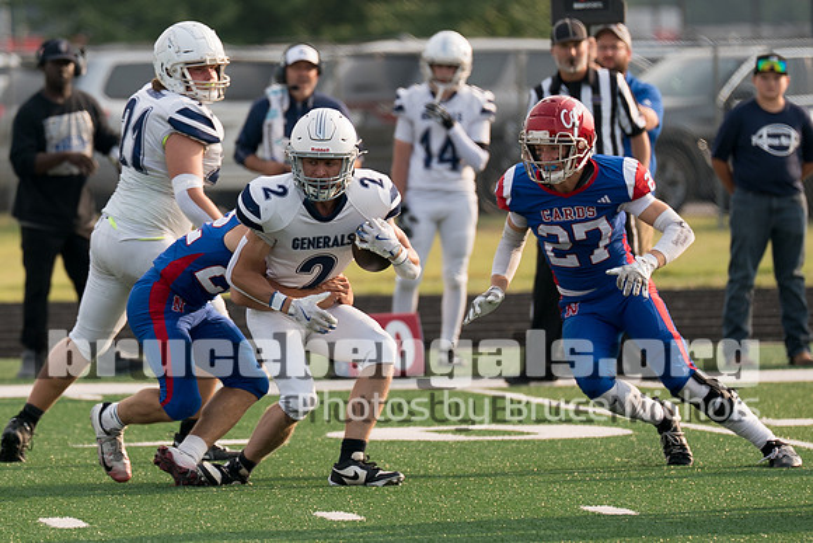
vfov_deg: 2.9
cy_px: 189
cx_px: 257
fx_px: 10753
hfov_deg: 4.3
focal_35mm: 476
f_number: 2.8
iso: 125
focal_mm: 200
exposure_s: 1/1000
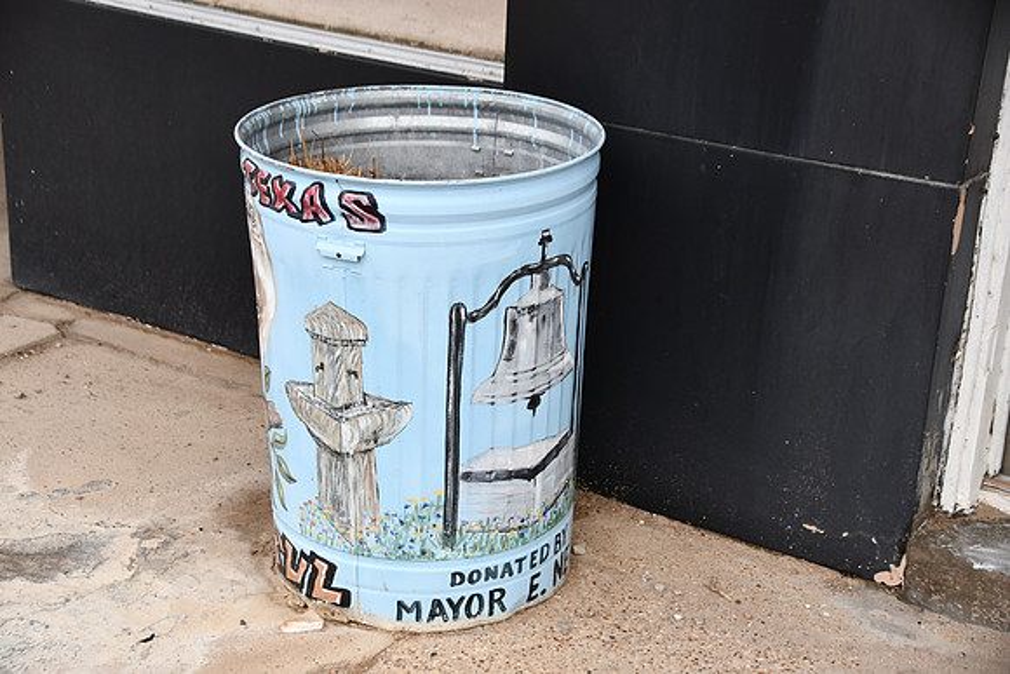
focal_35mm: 66
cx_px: 505
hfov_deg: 30.5
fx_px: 1852
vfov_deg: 20.6
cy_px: 337
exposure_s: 1/250
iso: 800
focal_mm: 44
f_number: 4.5
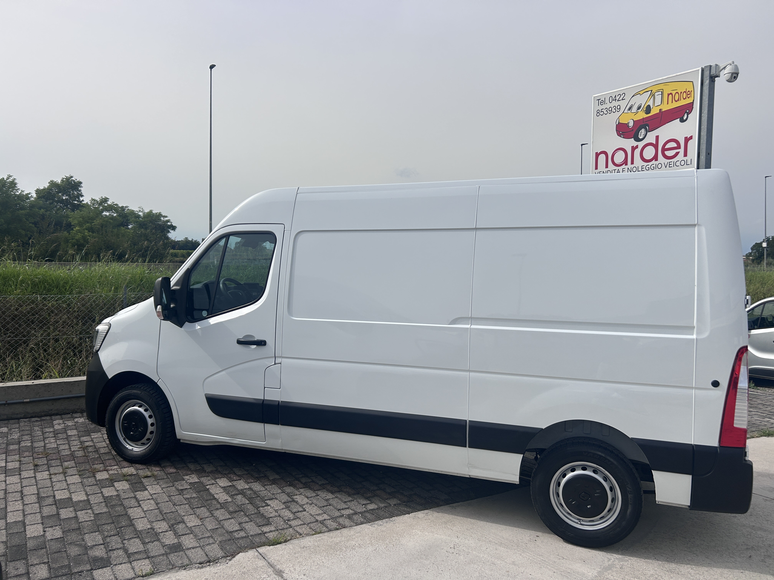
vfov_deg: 53.1
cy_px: 290
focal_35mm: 26
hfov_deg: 67.3
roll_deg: -1.2
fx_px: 581
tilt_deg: -4.1
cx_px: 387
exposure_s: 1/8000
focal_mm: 5.7
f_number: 1.5
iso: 50
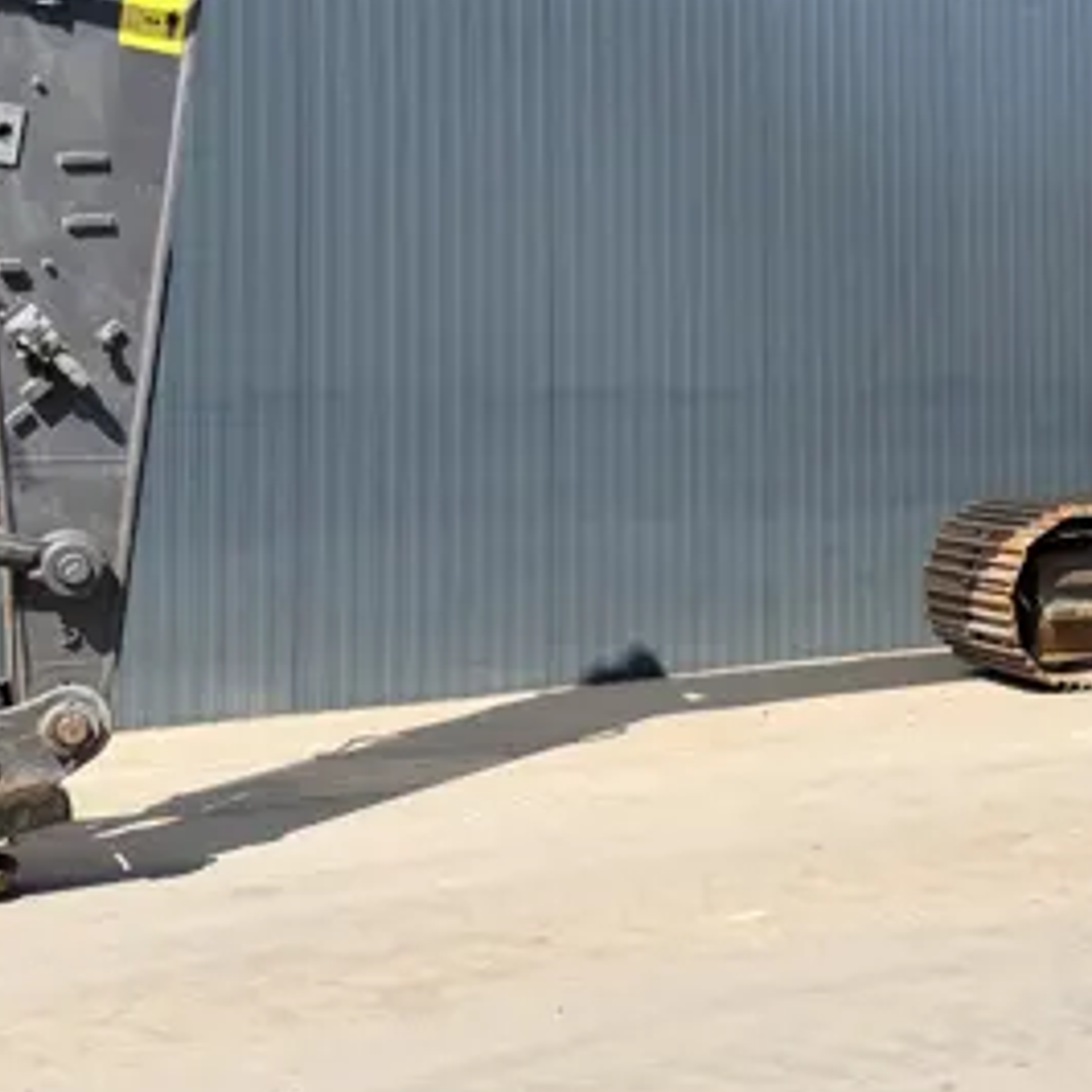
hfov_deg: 32.1
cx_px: 940
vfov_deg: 32.9
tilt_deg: +2.9
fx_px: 1820
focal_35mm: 51
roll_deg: +0.4
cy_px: 300
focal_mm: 6.76
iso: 80
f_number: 1.78
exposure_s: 1/3279
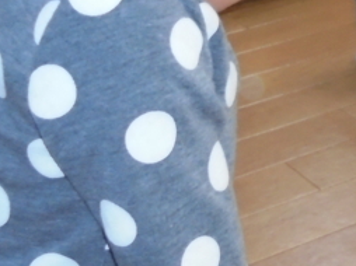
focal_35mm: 105
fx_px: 1079
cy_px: 164
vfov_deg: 14.1
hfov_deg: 17.1
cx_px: 517
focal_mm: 4.6
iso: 320
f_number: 3.5
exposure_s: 1/30
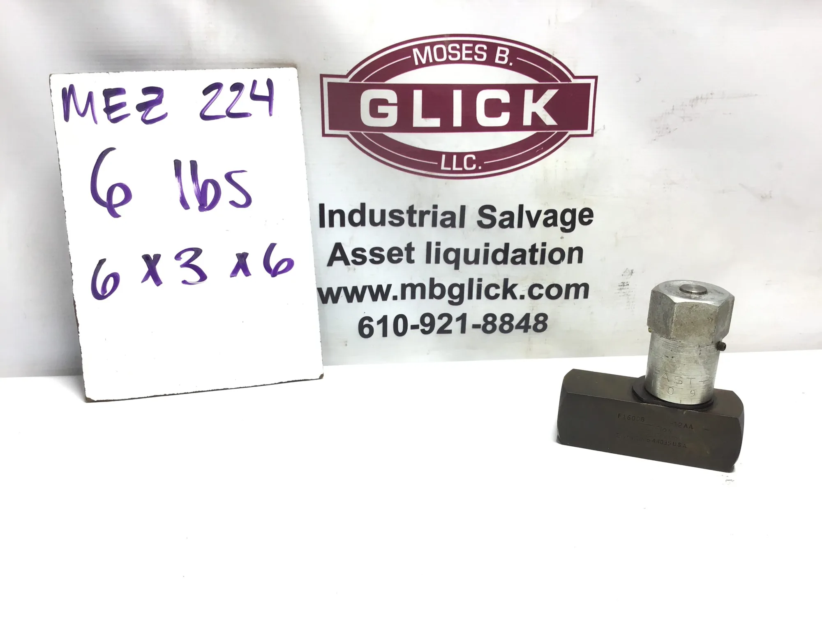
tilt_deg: -20.9
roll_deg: +0.2
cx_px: 411
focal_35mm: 31
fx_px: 736
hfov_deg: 58.4
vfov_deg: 45.4
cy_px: 308
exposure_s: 1/120
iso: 32
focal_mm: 3.3
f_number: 2.4
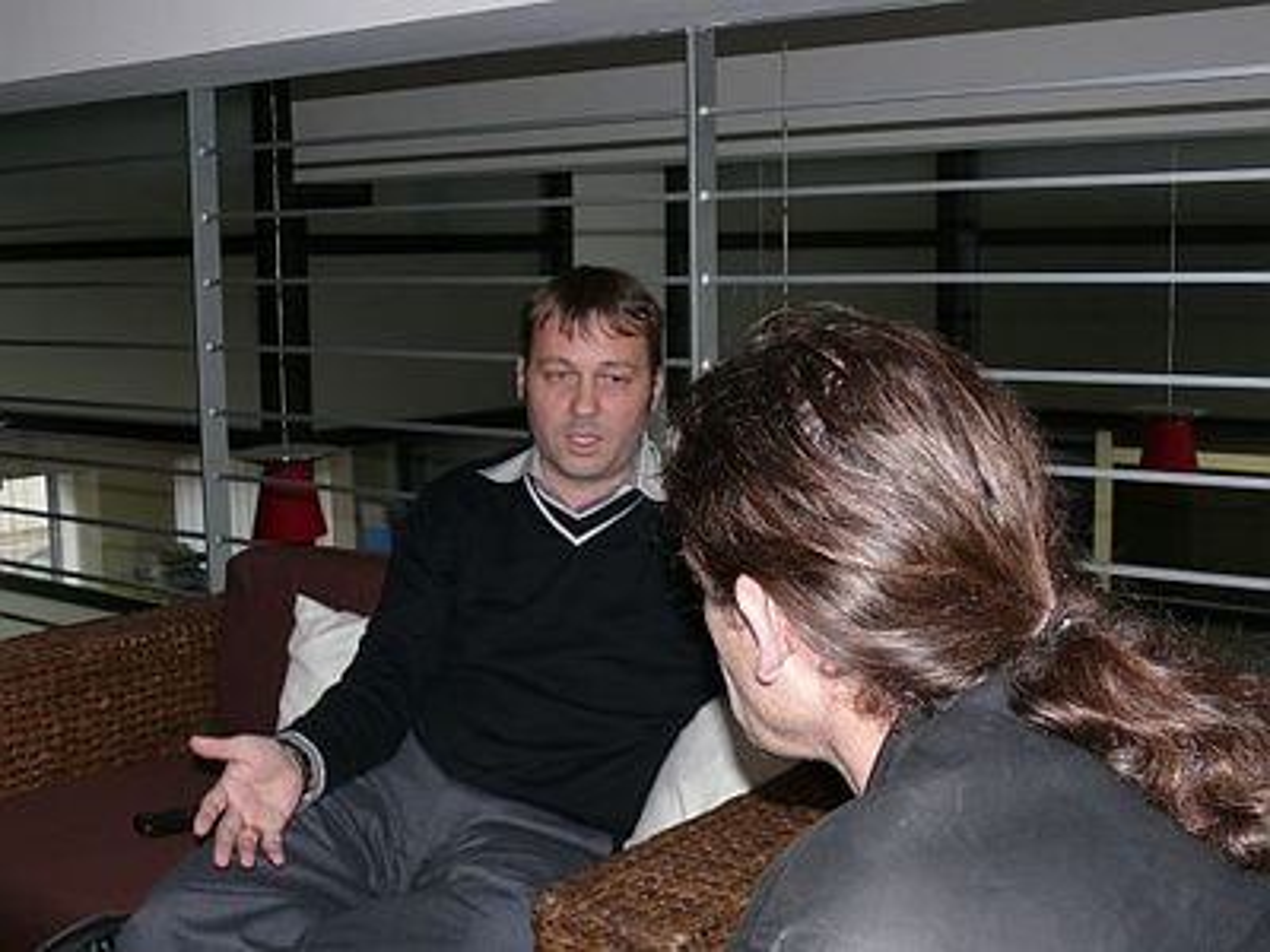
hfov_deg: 42.9
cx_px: 635
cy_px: 476
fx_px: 1614
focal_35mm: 44
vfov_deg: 32.9
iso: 100
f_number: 2.8
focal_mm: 8.6
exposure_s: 1/30
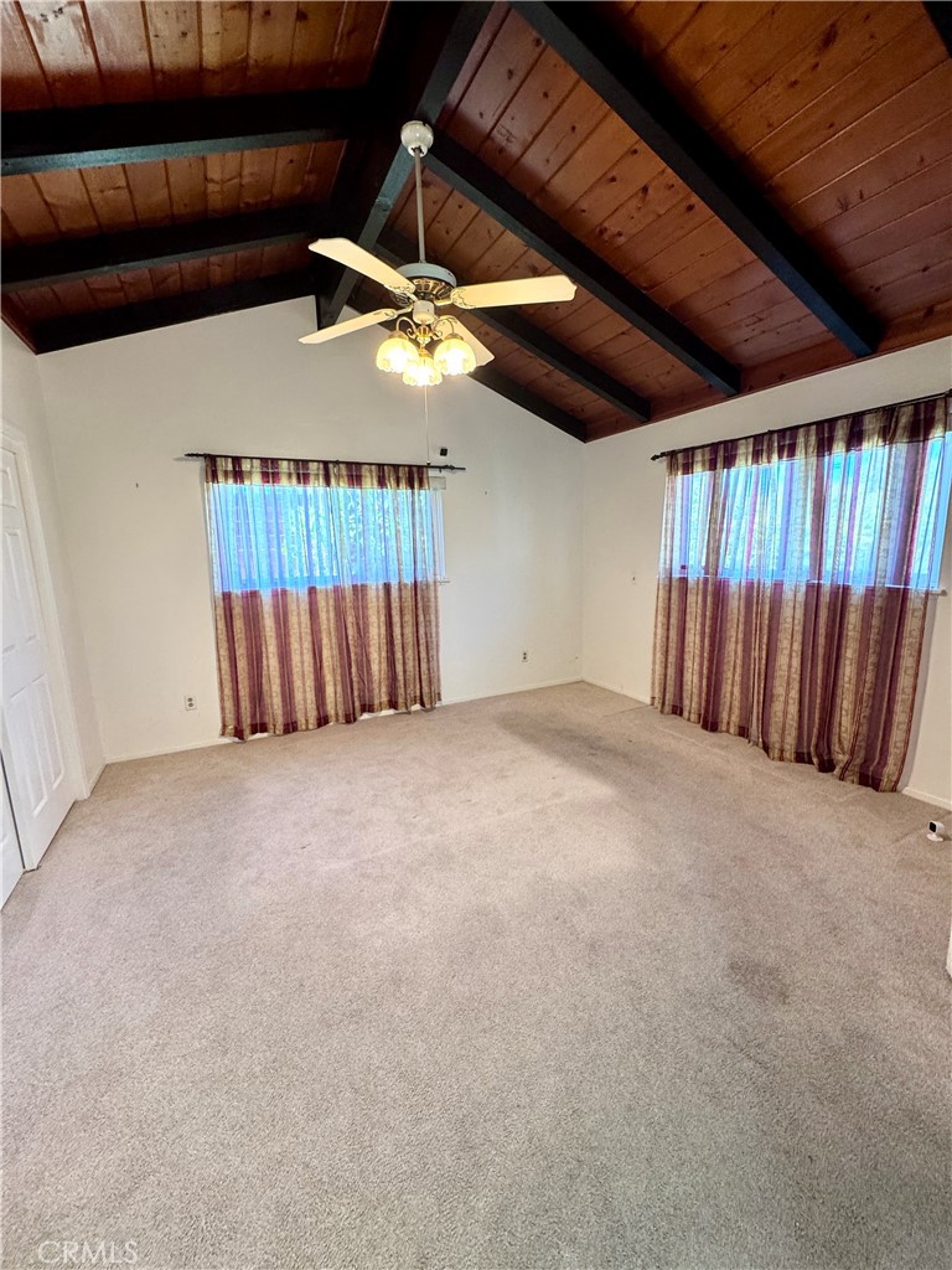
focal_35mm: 14
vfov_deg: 102.1
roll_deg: +1.8
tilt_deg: -10.1
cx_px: 476
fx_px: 513
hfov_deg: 85.7
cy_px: 635
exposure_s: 1/60
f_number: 2.2
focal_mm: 2.22
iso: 200
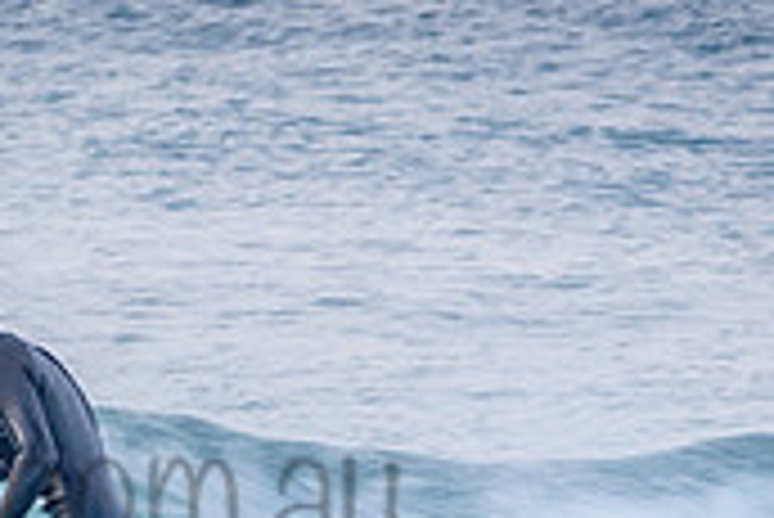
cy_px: 358
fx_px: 39377
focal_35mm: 1830
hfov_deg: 1.1
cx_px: -166
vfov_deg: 0.8
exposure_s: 1/40
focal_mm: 320
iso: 100
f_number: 10
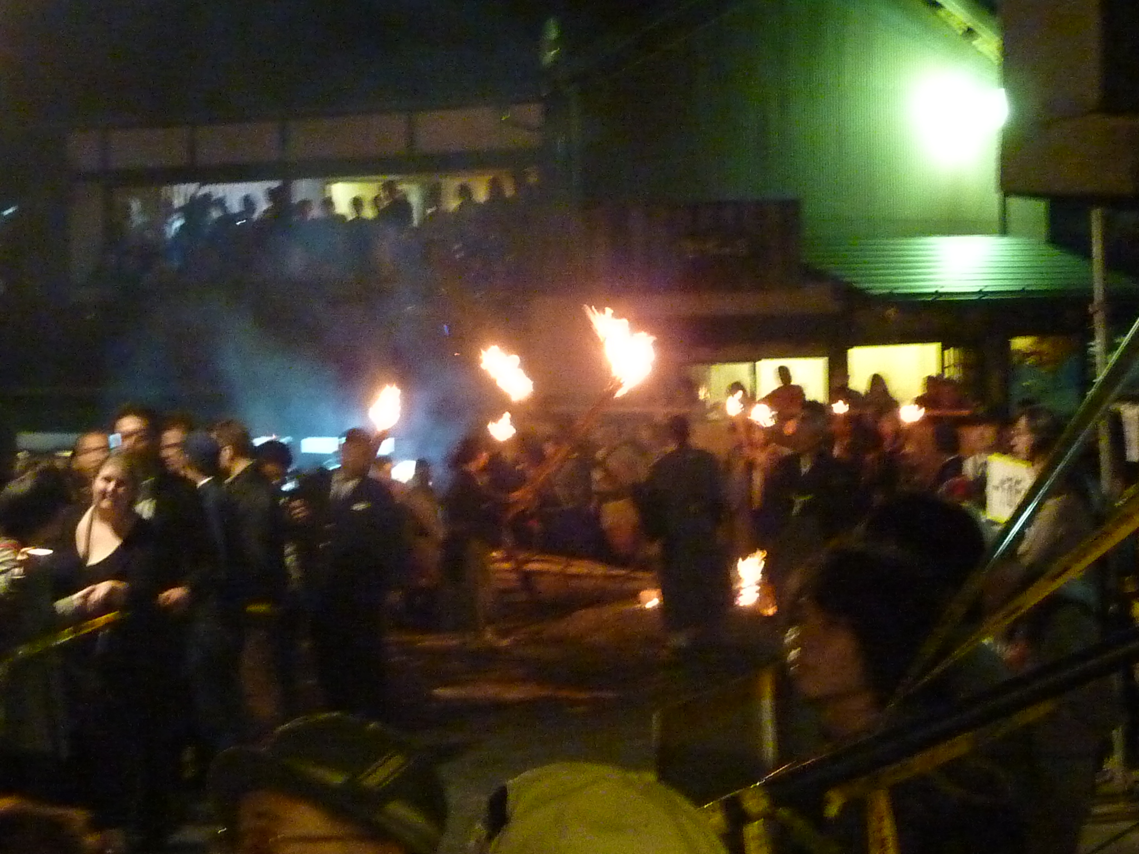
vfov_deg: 14.8
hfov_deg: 19.6
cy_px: 427
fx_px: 3290
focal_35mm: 100
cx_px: 570
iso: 800
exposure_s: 1/10
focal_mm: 9.1
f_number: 3.9
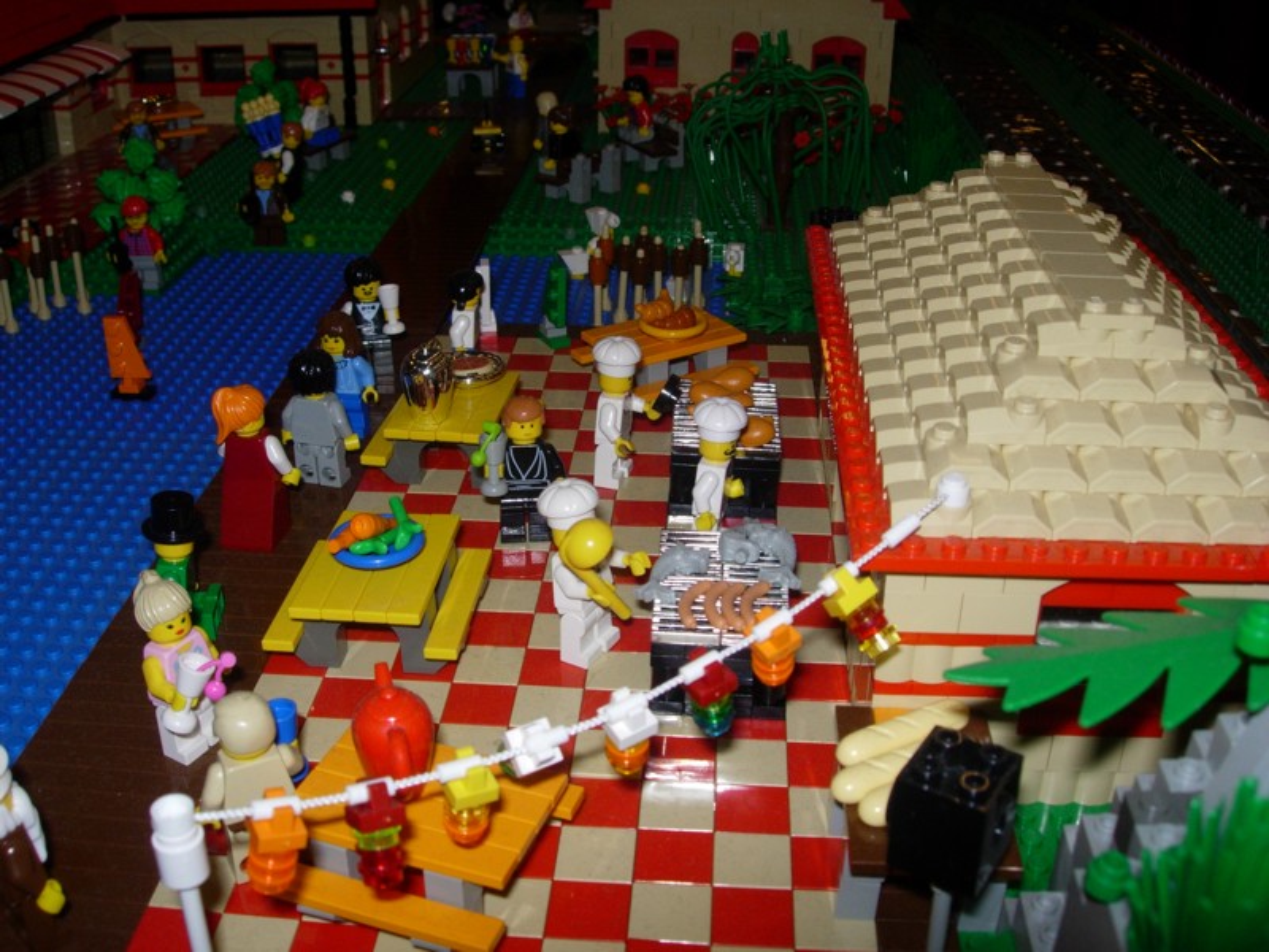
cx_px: 634
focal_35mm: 38
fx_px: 1393
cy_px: 476
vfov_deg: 37.7
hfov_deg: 49.0
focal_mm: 7.8
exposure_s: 1/64
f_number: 4.8
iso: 79
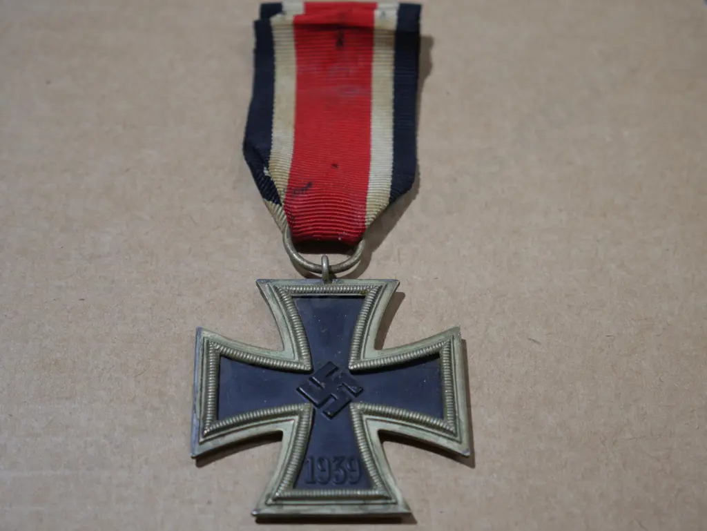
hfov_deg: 27.0
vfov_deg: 20.5
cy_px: 266
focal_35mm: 72
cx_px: 354
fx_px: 1471
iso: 400
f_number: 5.5
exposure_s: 1/80
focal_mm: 36
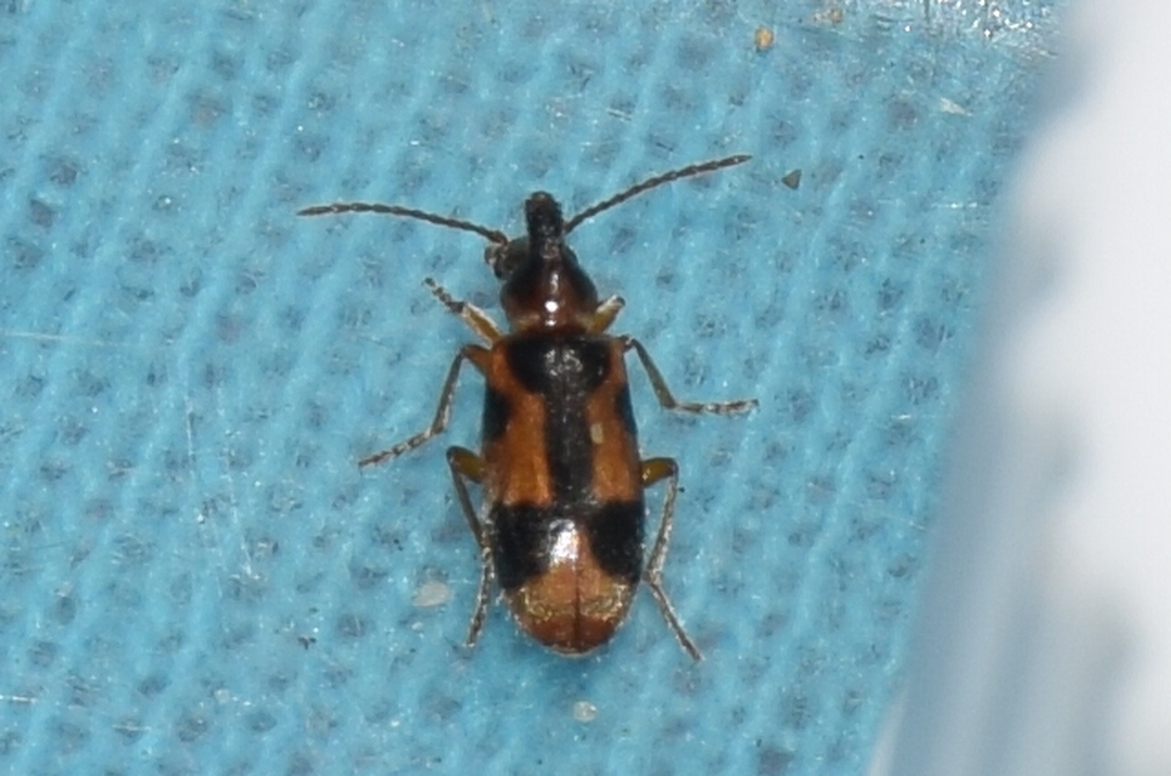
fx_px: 6330
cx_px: 586
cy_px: 388
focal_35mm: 195
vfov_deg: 7.0
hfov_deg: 10.6
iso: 100
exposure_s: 1/160
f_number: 13
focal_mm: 130
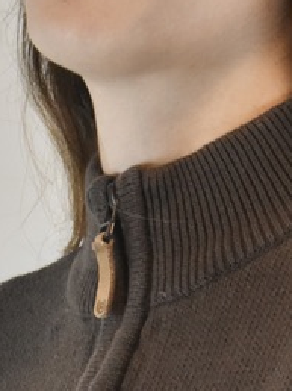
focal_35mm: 334
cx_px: 228
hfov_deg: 4.4
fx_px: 3763
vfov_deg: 5.8
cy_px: 779
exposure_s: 1/40
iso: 1600
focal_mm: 55
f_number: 16
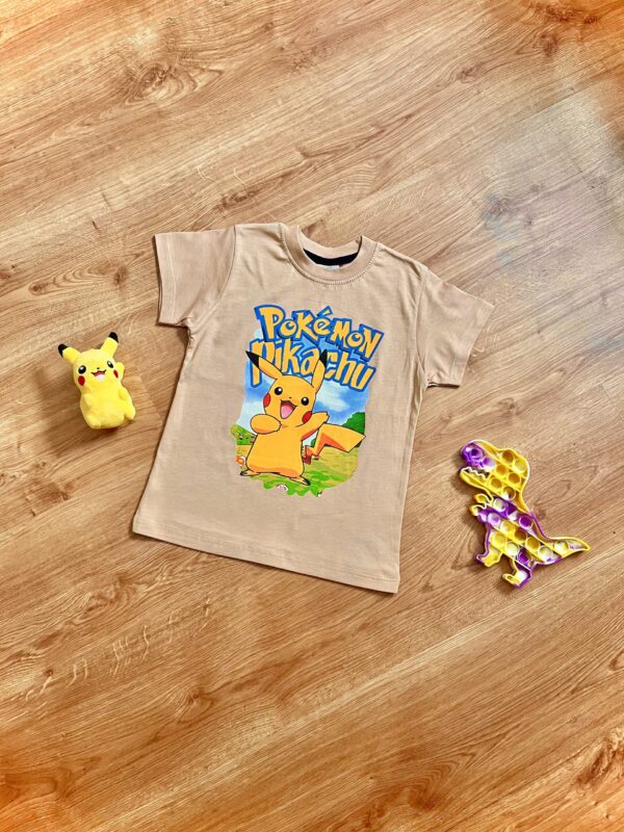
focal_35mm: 26
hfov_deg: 53.1
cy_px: 416
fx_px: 625
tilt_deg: -81.7
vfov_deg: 67.3
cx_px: 312
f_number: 1.6
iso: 125
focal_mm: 5.1
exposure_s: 1/61
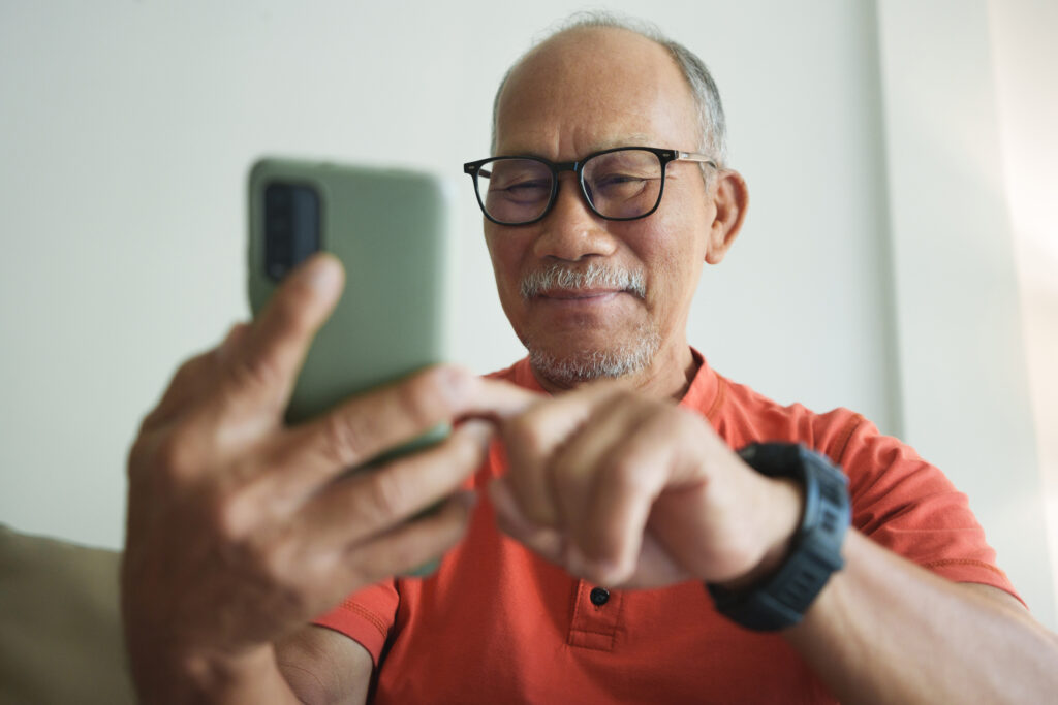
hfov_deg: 48.5
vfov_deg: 33.4
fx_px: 1176
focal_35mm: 40
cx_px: 529
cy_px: 352
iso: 640
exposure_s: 1/125
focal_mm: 40
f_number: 2.8
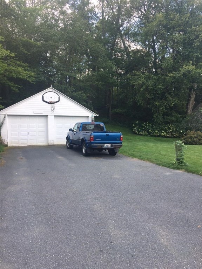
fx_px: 226
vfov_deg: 61.7
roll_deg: +0.8
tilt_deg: -2.5
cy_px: 134
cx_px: 101
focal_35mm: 29
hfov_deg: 48.2
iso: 25
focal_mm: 4.15
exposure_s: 1/221
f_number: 2.2
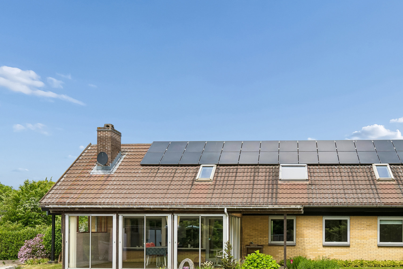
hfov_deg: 53.6
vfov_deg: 36.2
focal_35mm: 35
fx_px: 392
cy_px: 225
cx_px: 261
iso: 140
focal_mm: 20
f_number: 6.3
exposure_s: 1/640
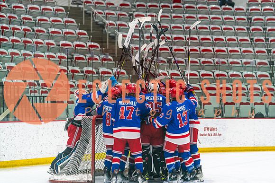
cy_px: 84
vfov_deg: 11.7
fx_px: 894
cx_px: 149
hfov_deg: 17.5
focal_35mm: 117
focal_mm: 108
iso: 3200
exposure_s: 1/1000
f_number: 2.8
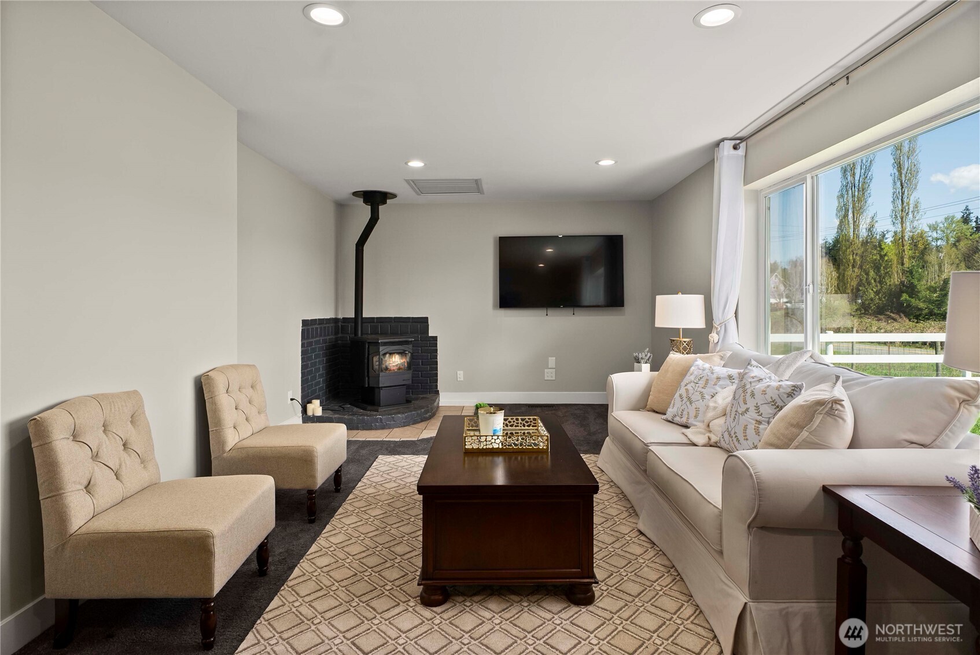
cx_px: 490
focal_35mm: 18
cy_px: 328
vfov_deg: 67.5
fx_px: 490
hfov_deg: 90.0
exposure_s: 1/25
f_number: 7.1
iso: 1000
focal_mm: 18
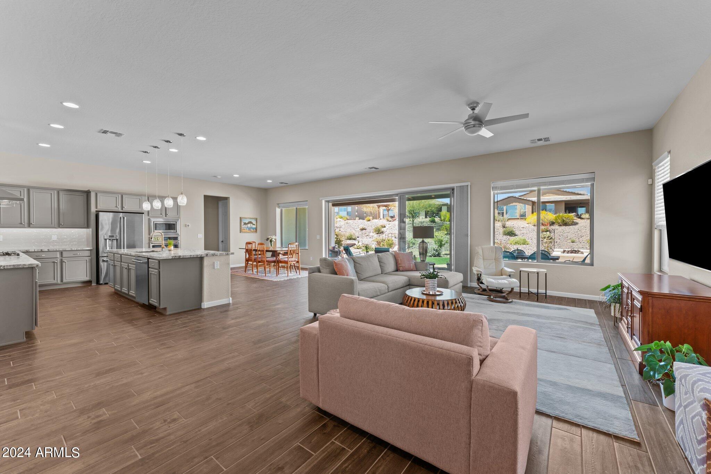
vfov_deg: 81.2
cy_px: 237
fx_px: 276
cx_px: 356
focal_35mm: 14
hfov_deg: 104.3
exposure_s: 1/5
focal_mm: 14
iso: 400
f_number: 8
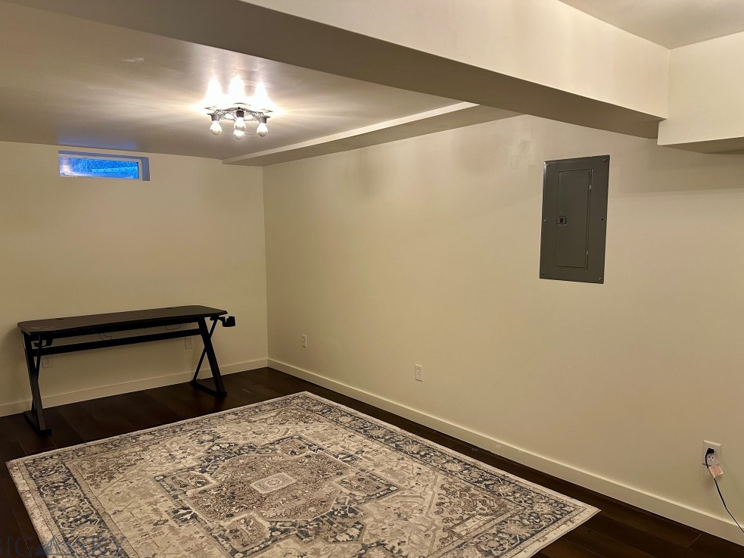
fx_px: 537
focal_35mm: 25
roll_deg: +0.6
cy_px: 288
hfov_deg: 69.4
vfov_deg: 54.9
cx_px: 367
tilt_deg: -6.0
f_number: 1.78
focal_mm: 6.86
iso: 250
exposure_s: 1/60
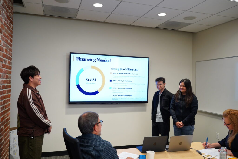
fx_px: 198
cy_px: 80
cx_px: 119
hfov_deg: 61.9
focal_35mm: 30
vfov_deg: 43.6
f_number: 5.6
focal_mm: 30
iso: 800
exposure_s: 1/30
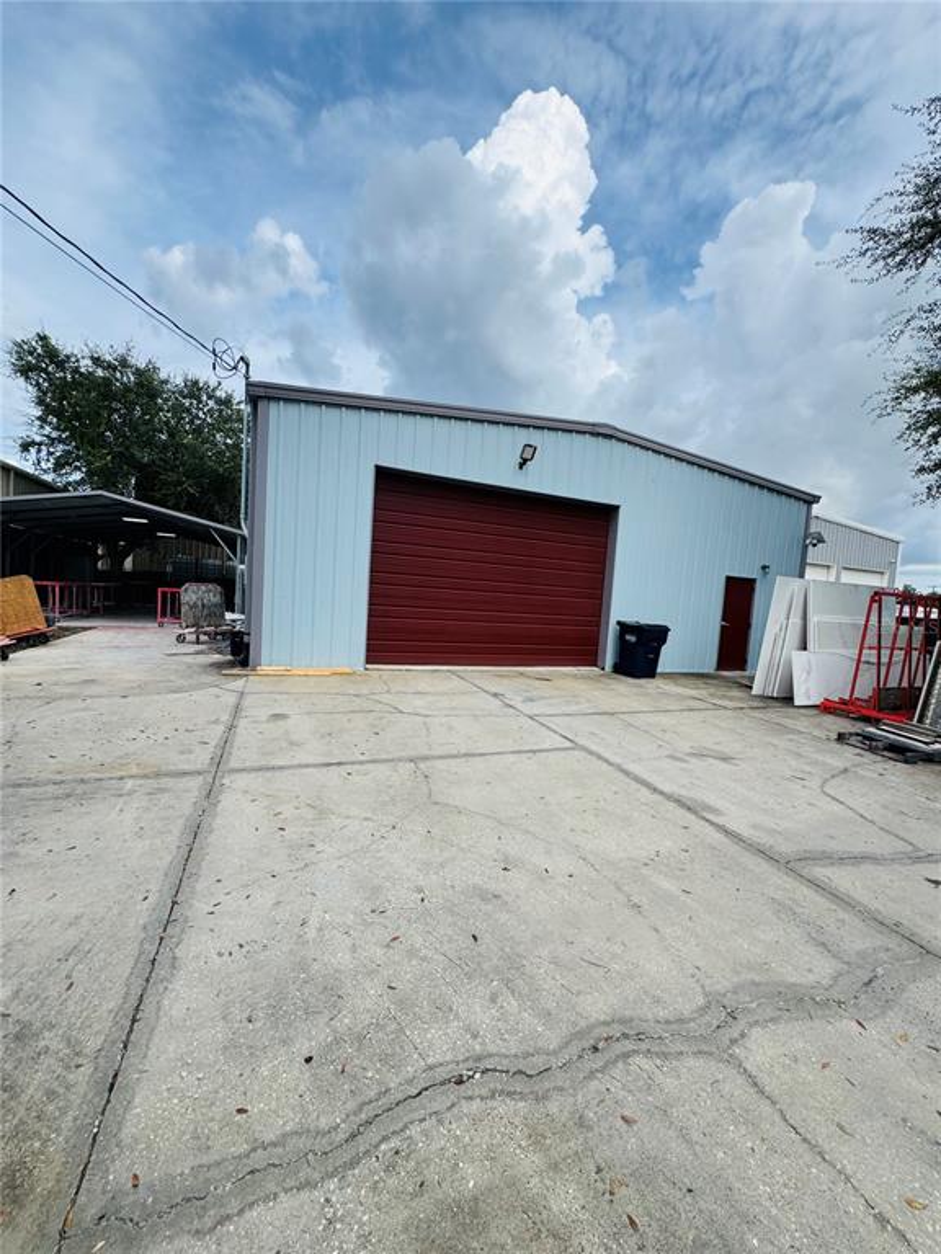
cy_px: 627
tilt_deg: -2.6
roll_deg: -4.1
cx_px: 470
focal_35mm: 14
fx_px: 507
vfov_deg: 102.1
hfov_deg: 85.7
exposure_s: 1/1110
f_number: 2.2
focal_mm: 2.22
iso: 40
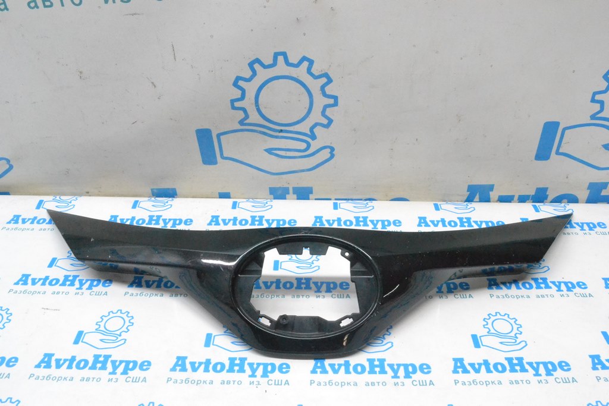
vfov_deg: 43.6
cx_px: 304
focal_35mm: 30
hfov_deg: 61.9
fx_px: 508
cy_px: 203
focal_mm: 20
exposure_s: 1/100
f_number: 13
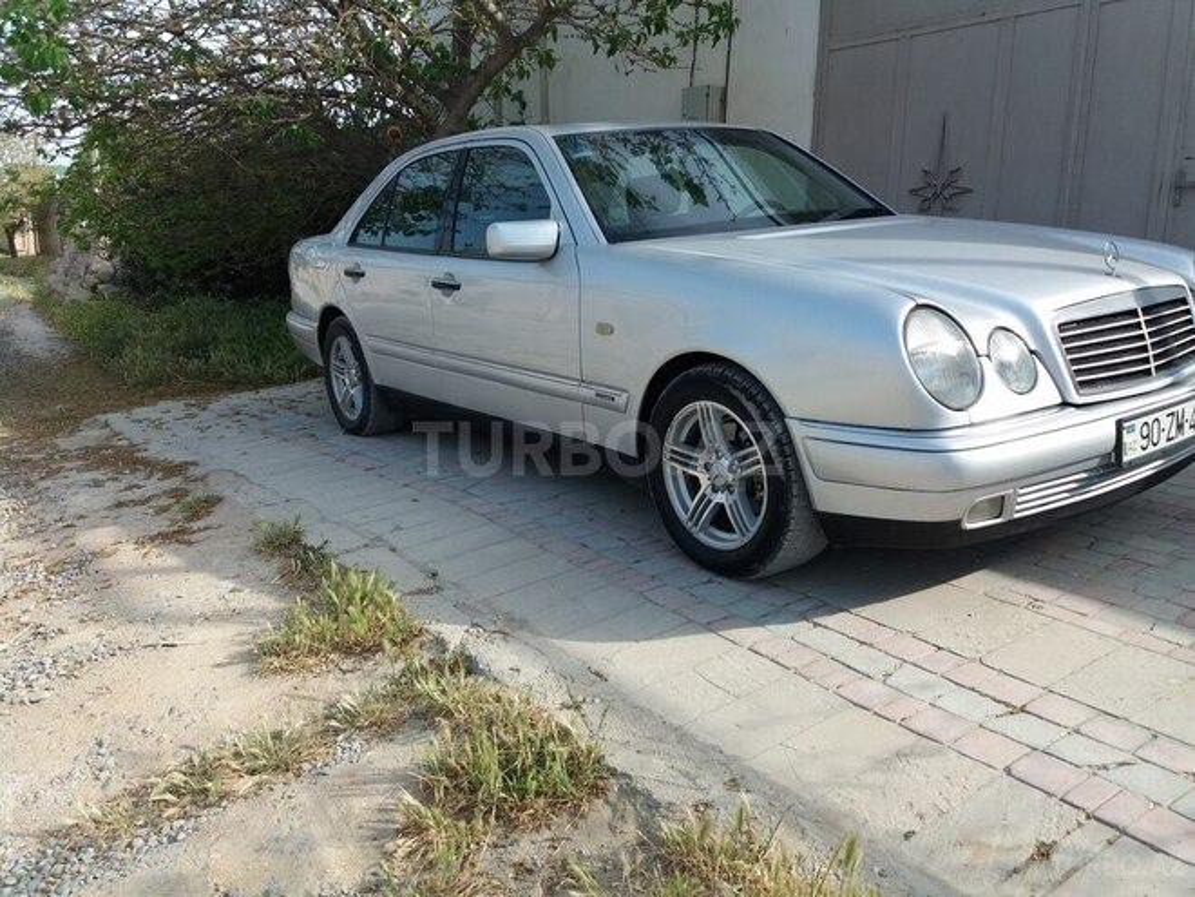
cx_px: 598
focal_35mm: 28
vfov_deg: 49.7
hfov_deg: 63.4
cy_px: 448
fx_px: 967
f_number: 1.9
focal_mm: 3.7
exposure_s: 1/694
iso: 64
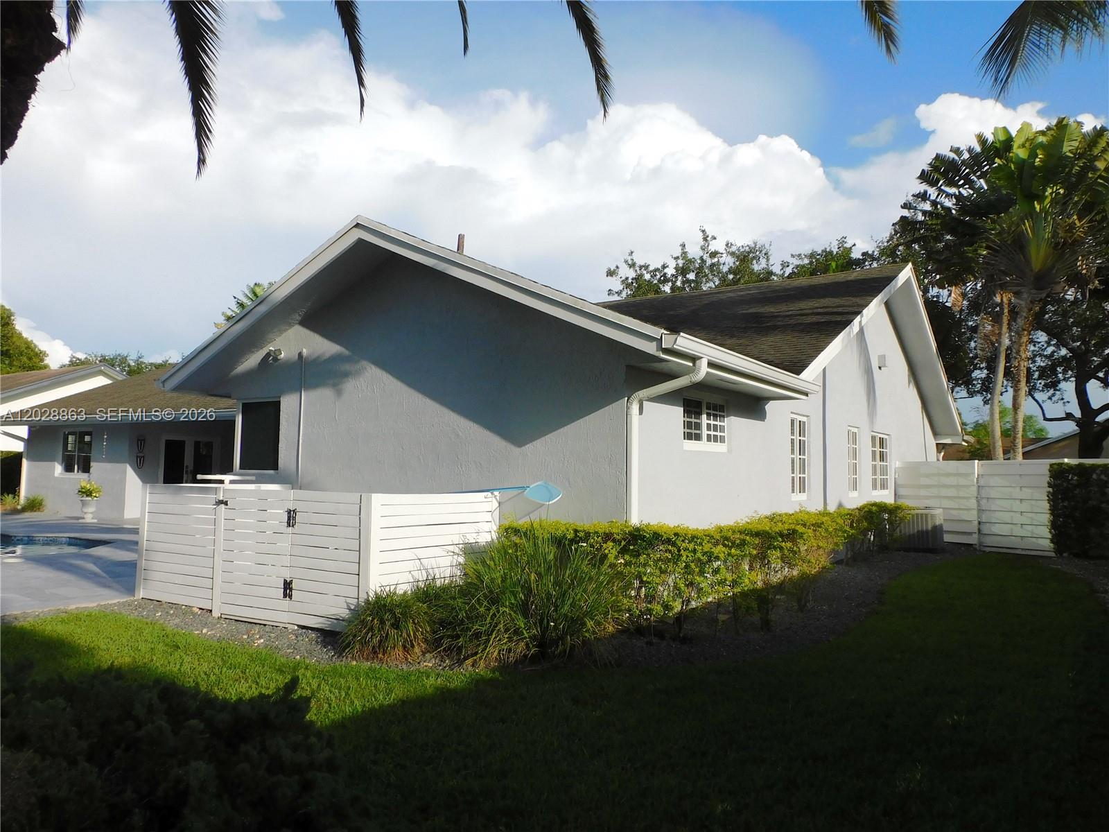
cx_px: 554
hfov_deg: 71.6
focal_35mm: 24
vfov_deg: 56.8
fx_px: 769
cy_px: 416
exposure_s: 1/1600
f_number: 3.8
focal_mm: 4.3
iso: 125
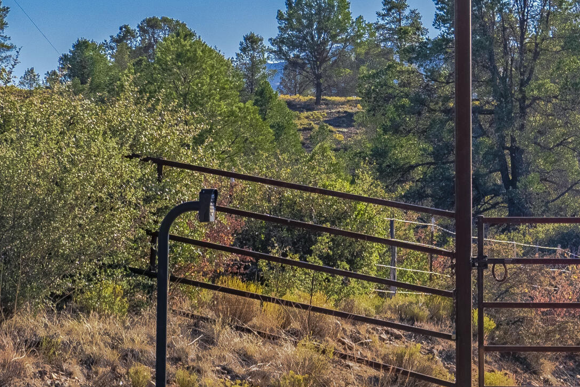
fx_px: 2127
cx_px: 683
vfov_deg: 10.4
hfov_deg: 15.0
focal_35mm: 132
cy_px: 160
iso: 160
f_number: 8
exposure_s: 1/8000
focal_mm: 32
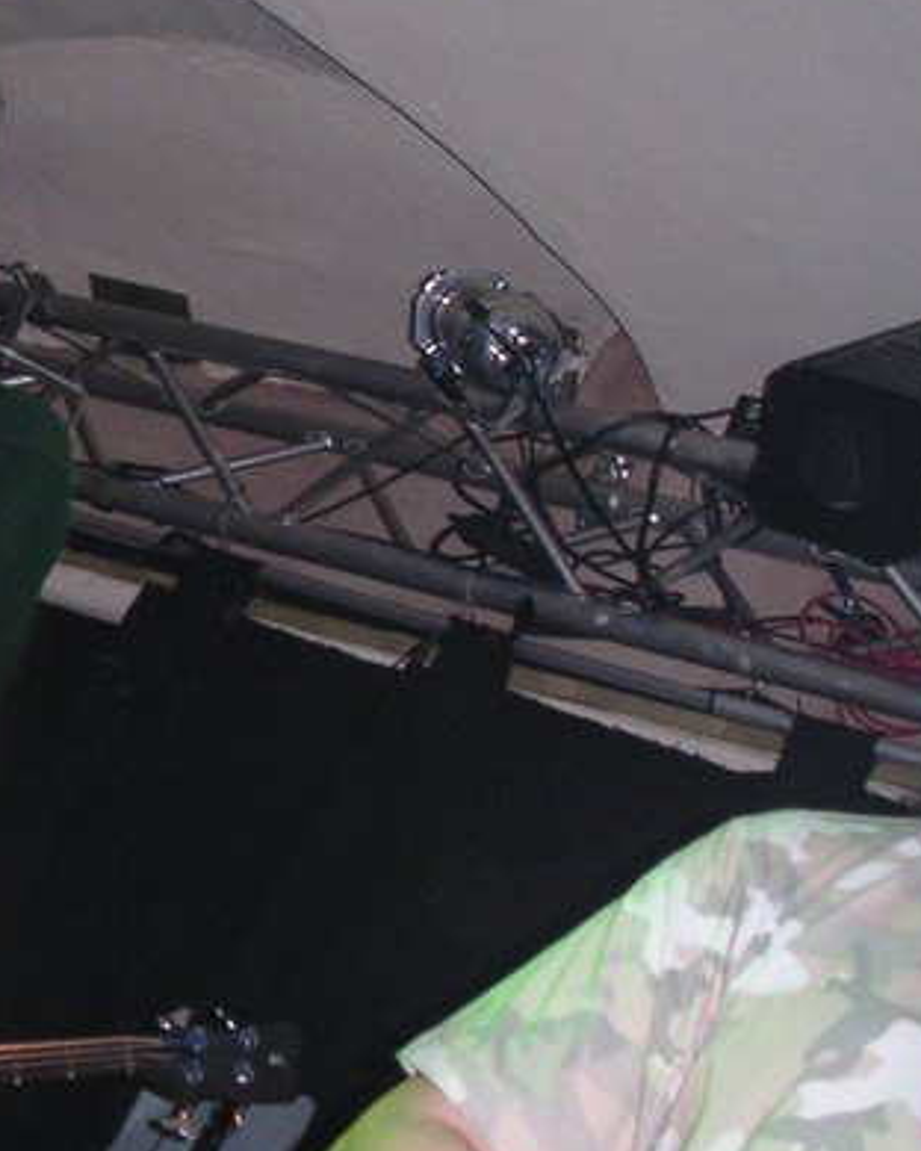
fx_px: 2590
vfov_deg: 25.1
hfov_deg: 19.2
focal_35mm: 76
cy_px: 514
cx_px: -124
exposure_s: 1/45
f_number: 2.8
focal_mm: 6
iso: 160
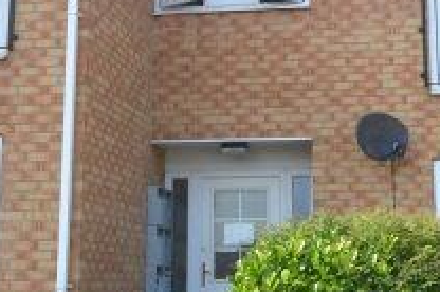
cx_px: 250
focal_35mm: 74
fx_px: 903
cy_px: 98
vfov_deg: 18.3
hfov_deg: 27.4
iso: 140
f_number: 8
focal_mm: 10
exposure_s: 1/250
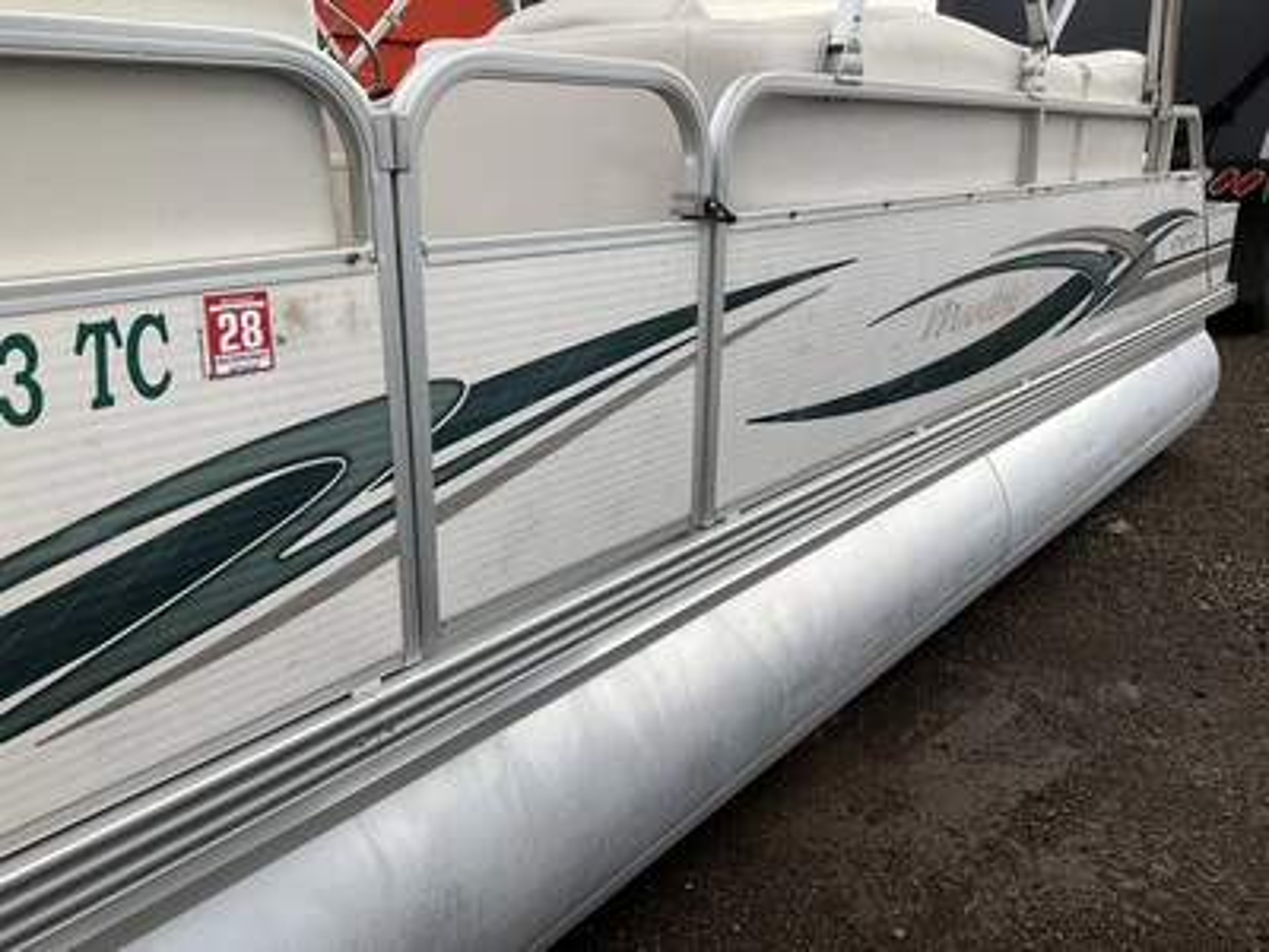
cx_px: 634
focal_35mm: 29
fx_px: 1063
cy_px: 476
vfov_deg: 48.2
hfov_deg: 61.7
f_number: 1.8
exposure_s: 1/770
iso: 25
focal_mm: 3
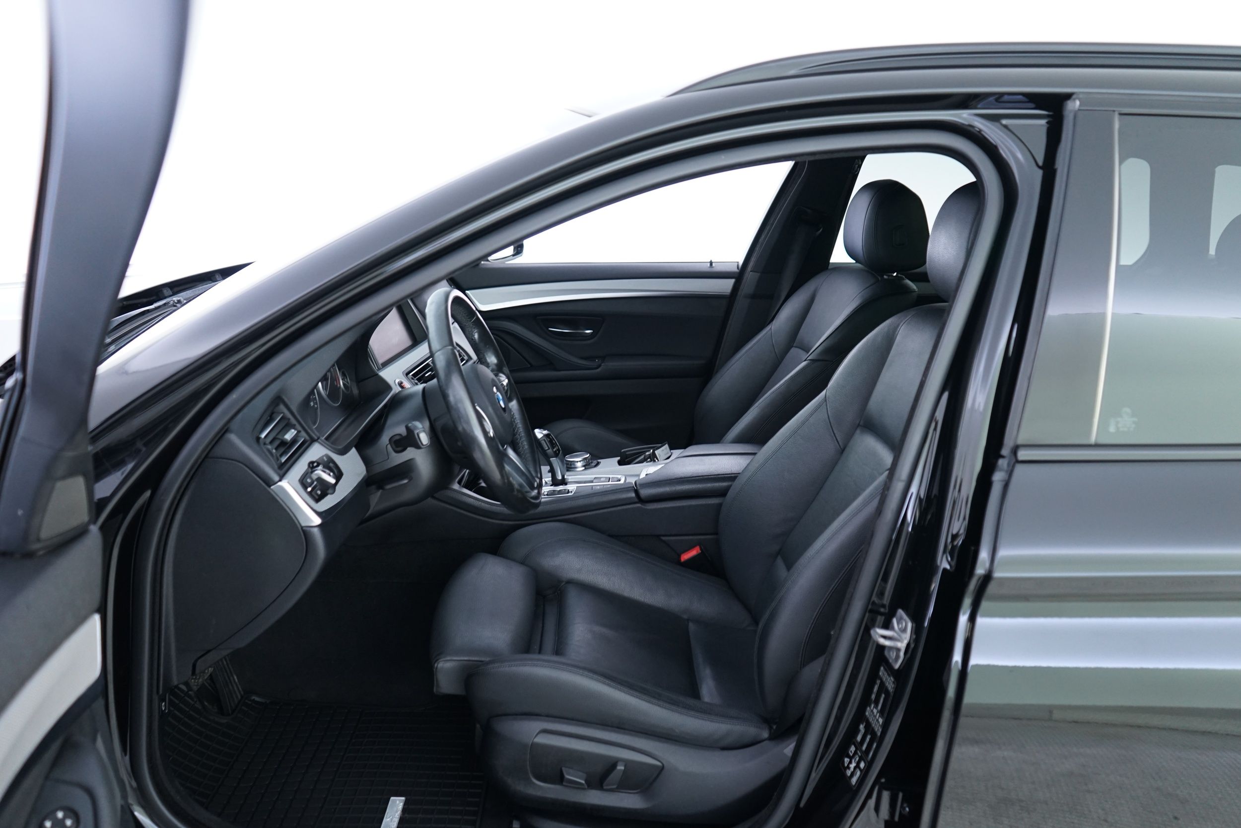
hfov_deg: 65.5
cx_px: 620
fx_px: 965
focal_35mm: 28
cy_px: 414
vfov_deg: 46.4
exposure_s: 1/13
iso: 1000
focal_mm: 28
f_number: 3.5
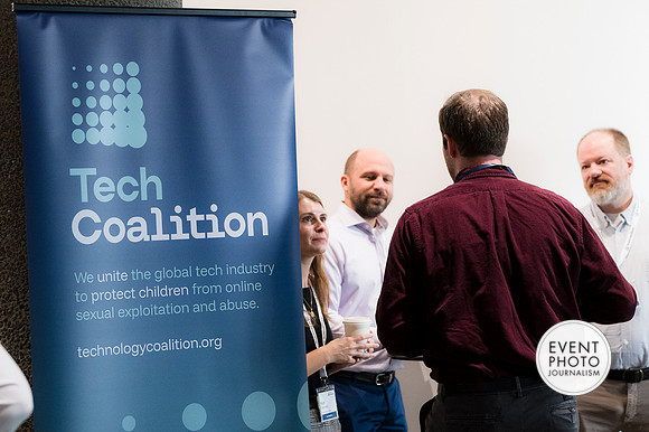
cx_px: 324
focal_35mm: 129
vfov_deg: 10.6
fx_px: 2324
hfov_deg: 15.9
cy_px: 216
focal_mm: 86
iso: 1250
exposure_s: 1/160
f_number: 3.5
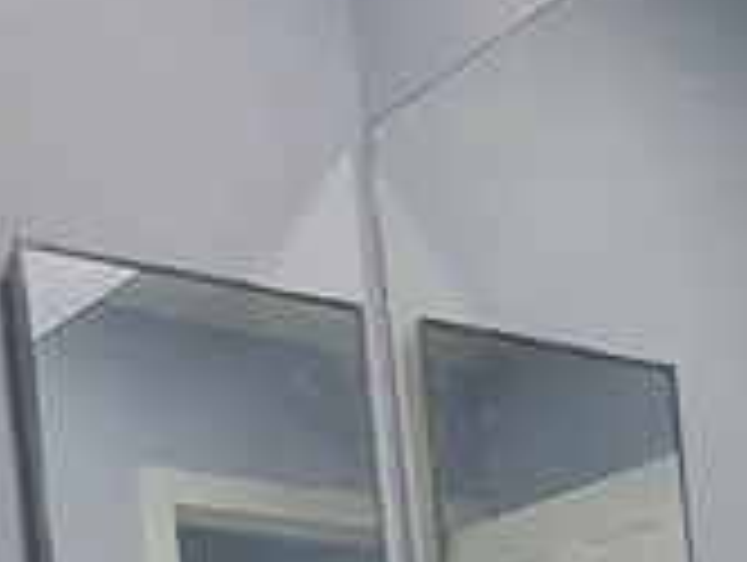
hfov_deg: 24.4
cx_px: 392
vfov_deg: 16.2
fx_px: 1729
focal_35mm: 80
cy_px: 935
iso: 64
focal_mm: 1.74
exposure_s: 1/60
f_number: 2.2
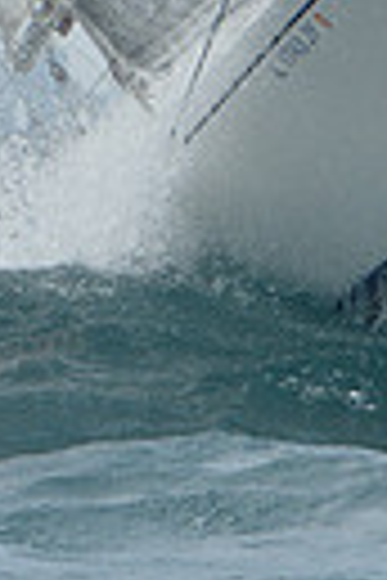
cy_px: 106
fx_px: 14544
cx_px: 324
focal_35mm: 902
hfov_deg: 1.5
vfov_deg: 2.3
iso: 250
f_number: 11
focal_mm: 200
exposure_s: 1/800
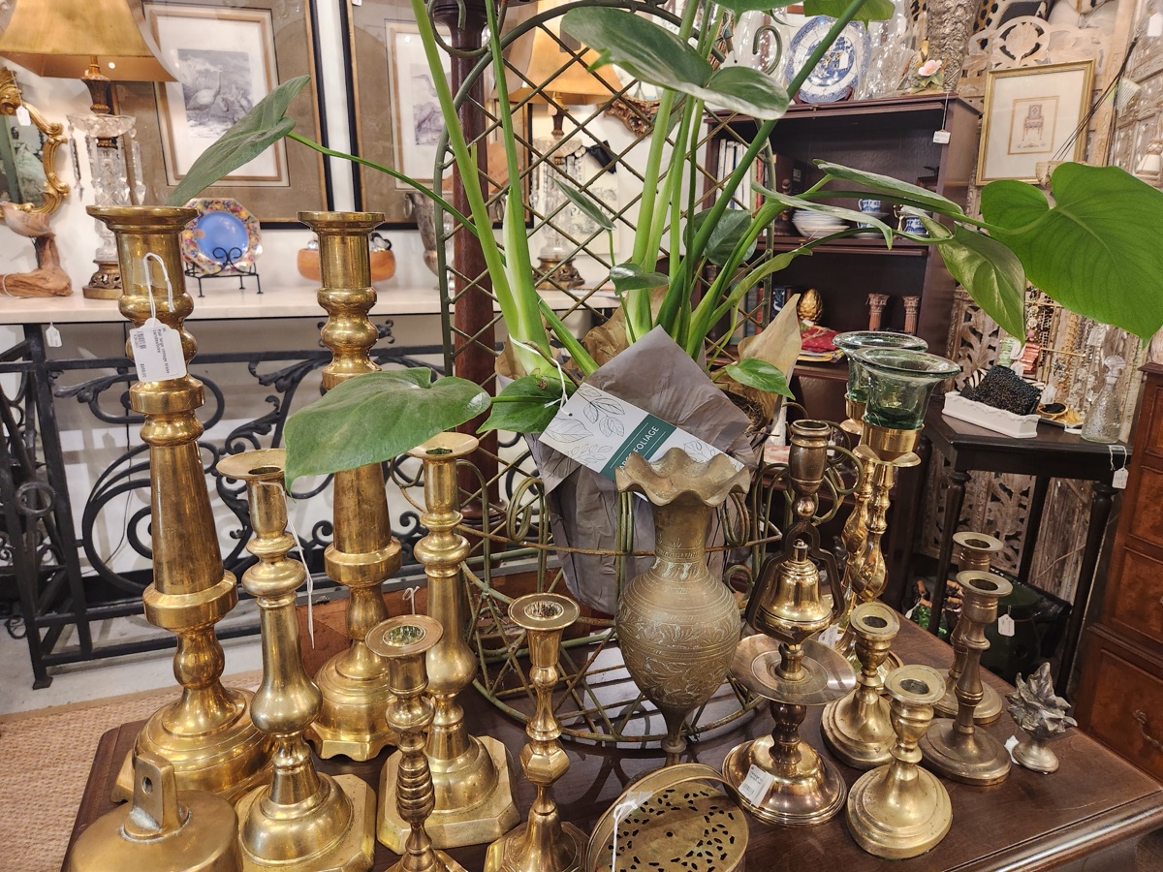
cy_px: 436
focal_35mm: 23
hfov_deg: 73.9
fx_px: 773
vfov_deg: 58.9
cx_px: 582
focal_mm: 5.4
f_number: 1.8
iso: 500
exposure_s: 1/120
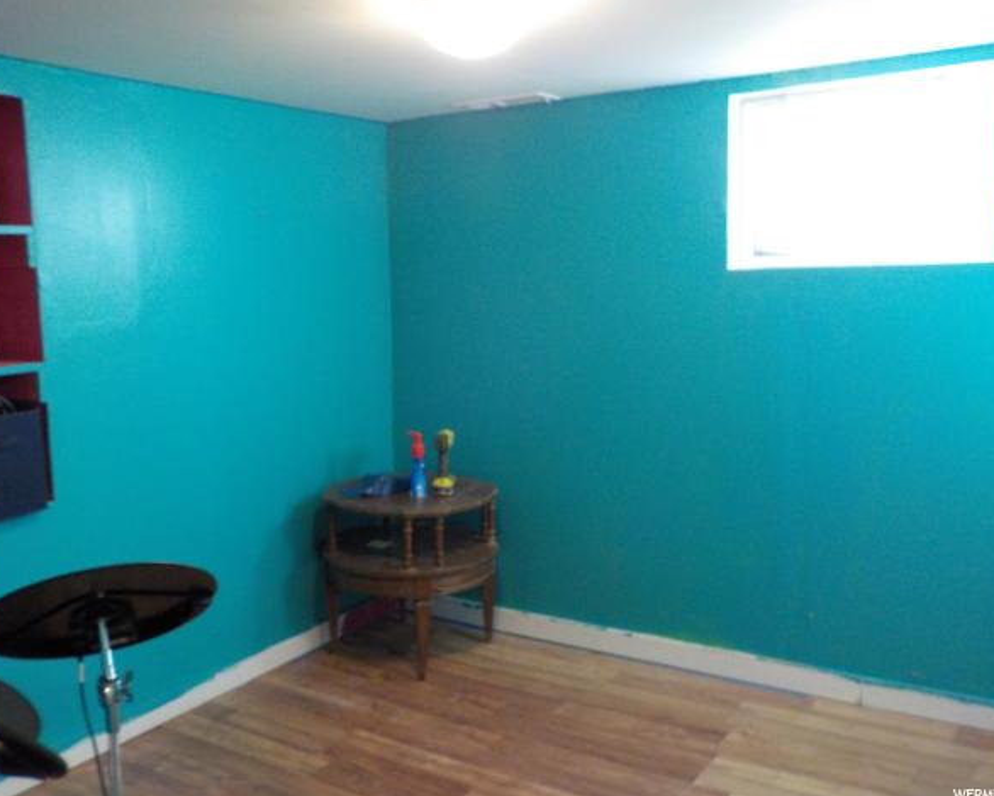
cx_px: 465
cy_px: 394
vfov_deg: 45.8
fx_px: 942
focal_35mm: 32
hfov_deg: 55.6
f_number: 3.3
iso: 400
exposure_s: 1/25
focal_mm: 4.1
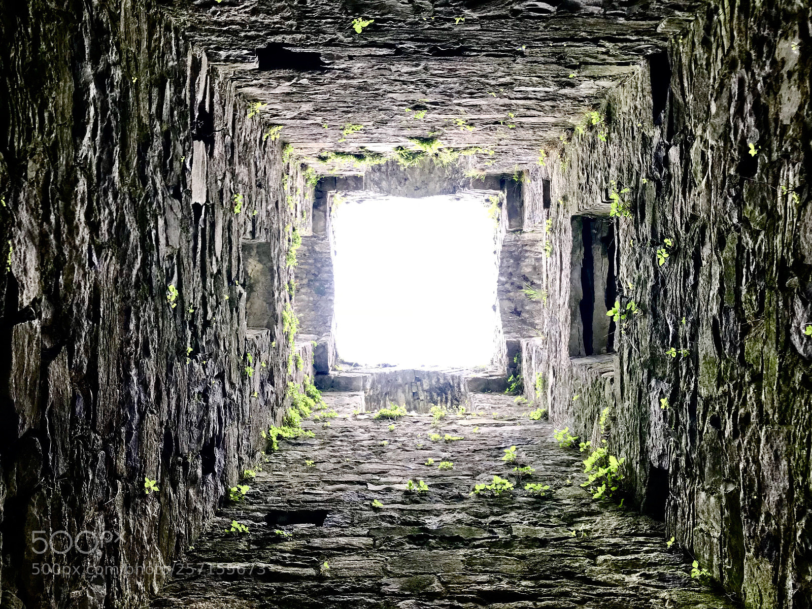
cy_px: 304
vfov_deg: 49.7
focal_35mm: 28
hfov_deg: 63.4
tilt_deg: +87.8
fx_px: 657
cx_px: 406
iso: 40
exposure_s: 1/100
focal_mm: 3.99
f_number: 1.8
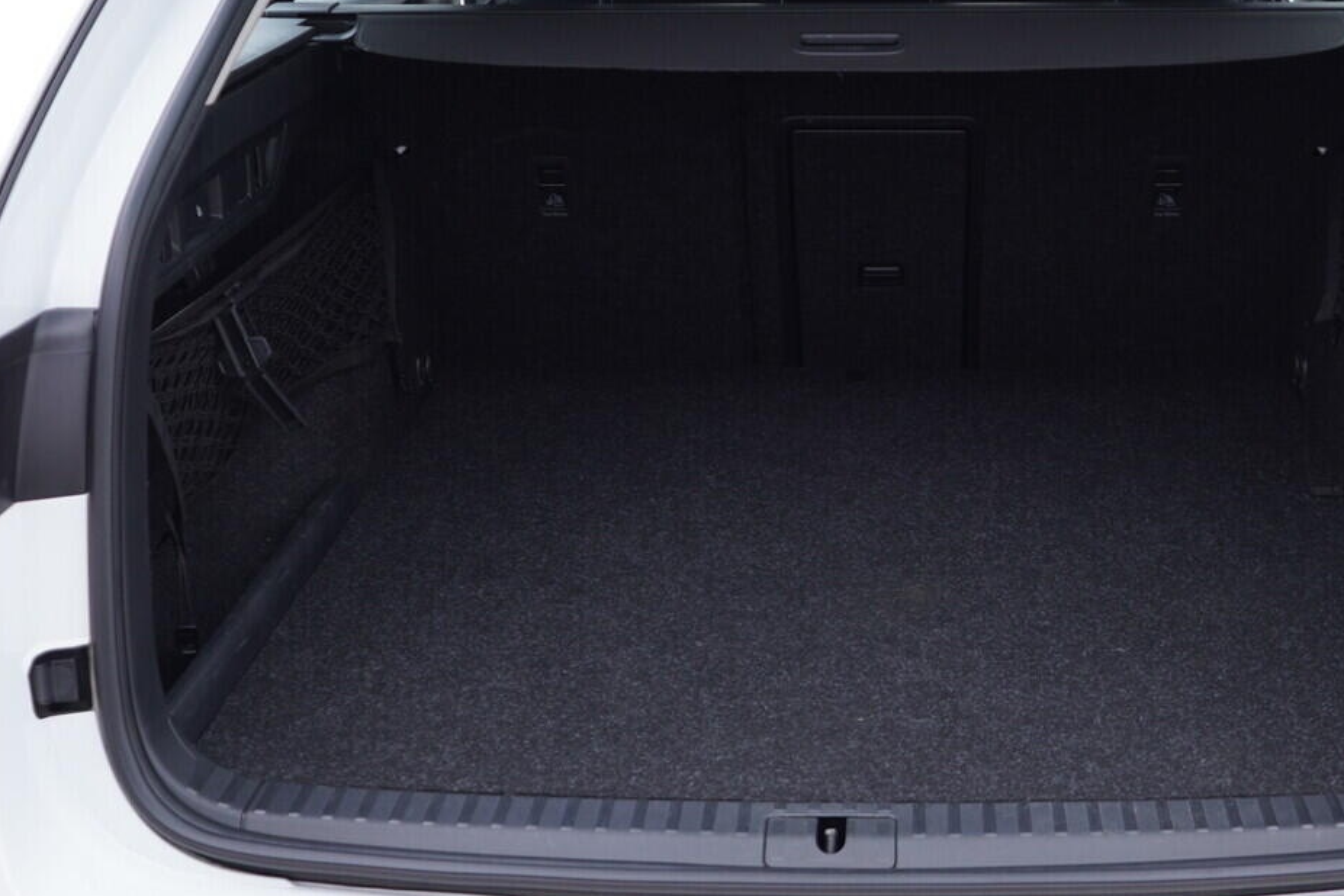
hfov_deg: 35.4
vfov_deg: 24.1
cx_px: 846
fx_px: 2090
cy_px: 333
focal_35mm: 56
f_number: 2.8
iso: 160
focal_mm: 24
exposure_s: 1/40
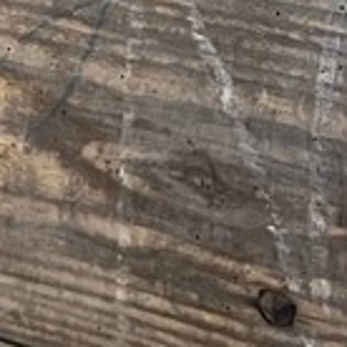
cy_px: -470
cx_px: 473
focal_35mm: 168
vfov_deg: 9.4
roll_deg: +0.8
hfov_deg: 10.2
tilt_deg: -10.7
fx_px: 1905
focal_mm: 5.7
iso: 500
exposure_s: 1/40
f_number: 1.5
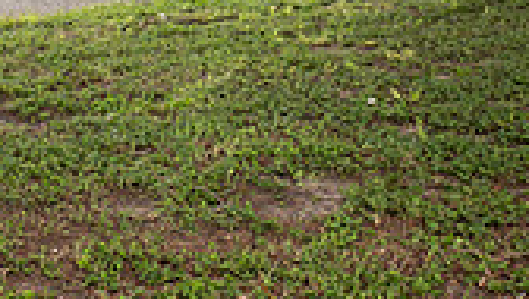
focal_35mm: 101
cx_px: 123
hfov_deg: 20.9
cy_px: -393
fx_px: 1419
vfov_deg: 10.5
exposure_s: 1/400
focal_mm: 36
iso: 250
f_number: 6.3
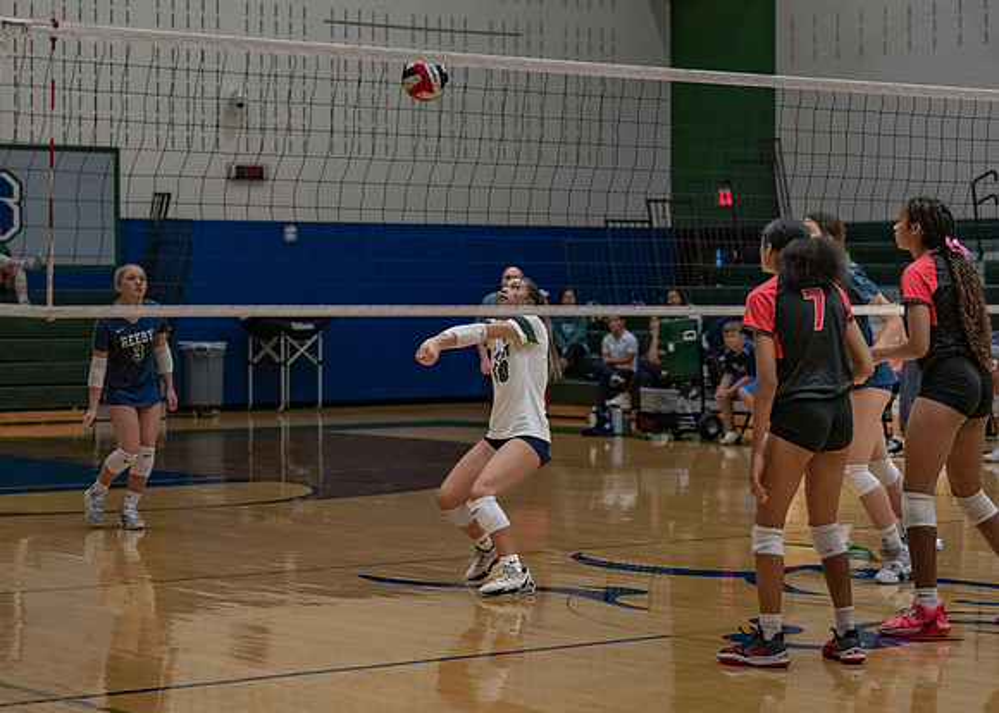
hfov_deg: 22.0
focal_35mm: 91
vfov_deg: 15.8
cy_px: 318
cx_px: 484
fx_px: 2574
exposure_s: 1/1000
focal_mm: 70
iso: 2500
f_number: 2.8
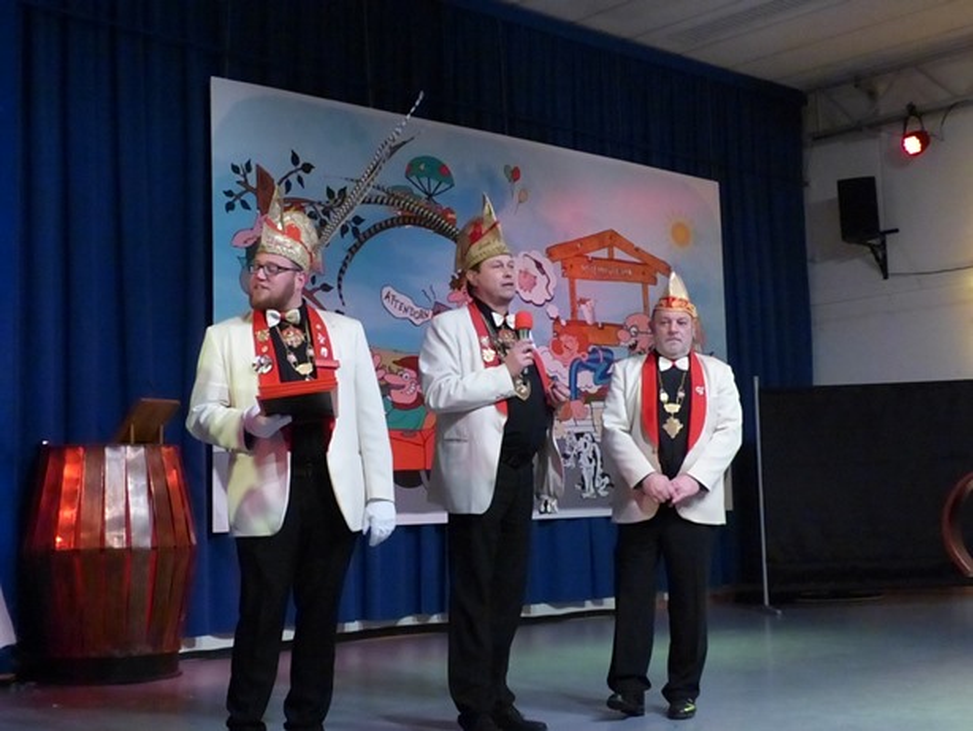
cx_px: 486
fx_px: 1406
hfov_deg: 38.2
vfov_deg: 29.1
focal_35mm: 50
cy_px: 366
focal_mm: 9.1
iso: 1600
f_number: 4
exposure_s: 1/100
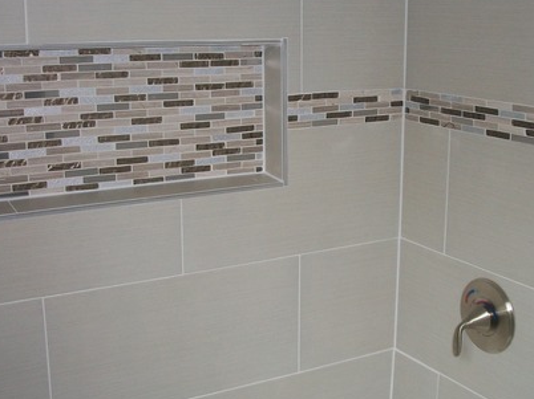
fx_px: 786
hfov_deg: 37.5
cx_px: 259
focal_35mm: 51
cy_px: 194
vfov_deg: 28.5
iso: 80
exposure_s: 1/30
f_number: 2.9
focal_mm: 5.7
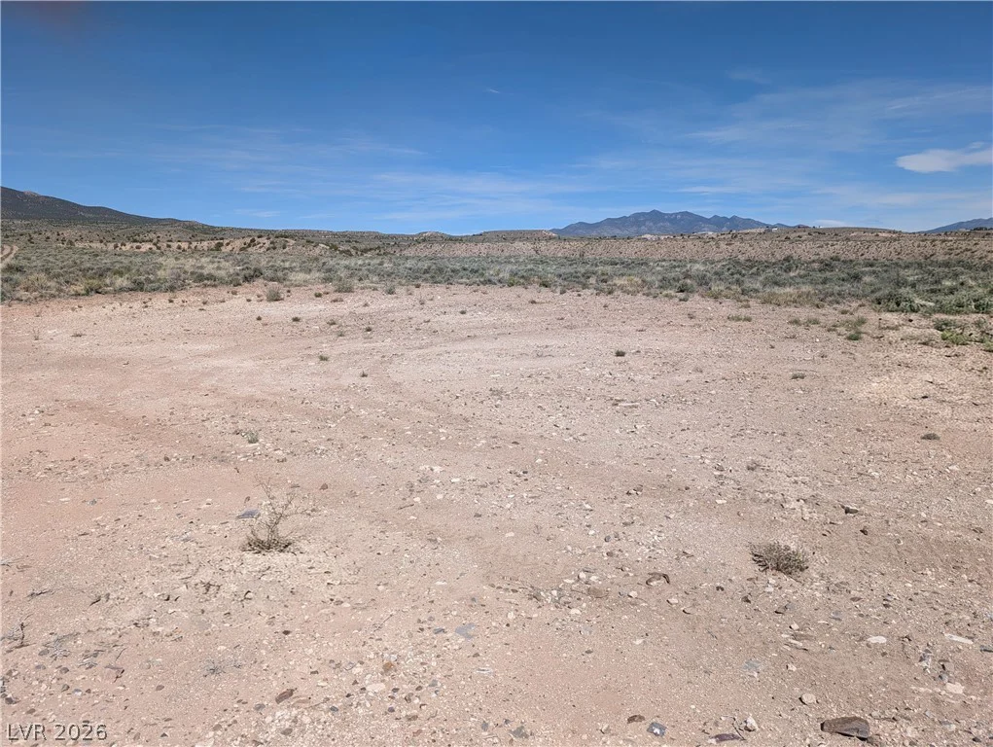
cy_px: 374
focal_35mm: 24
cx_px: 496
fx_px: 689
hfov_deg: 71.5
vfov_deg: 56.9
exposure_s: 1/2404
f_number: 1.68
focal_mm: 6.9
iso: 31
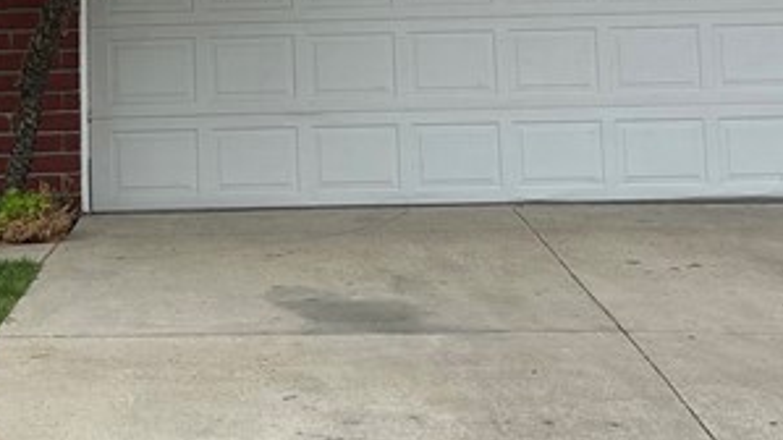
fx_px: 2013
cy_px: -144
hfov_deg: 21.9
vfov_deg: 12.1
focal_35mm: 97
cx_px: 217
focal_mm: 5.7
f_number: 1.5
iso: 50
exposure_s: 1/2841
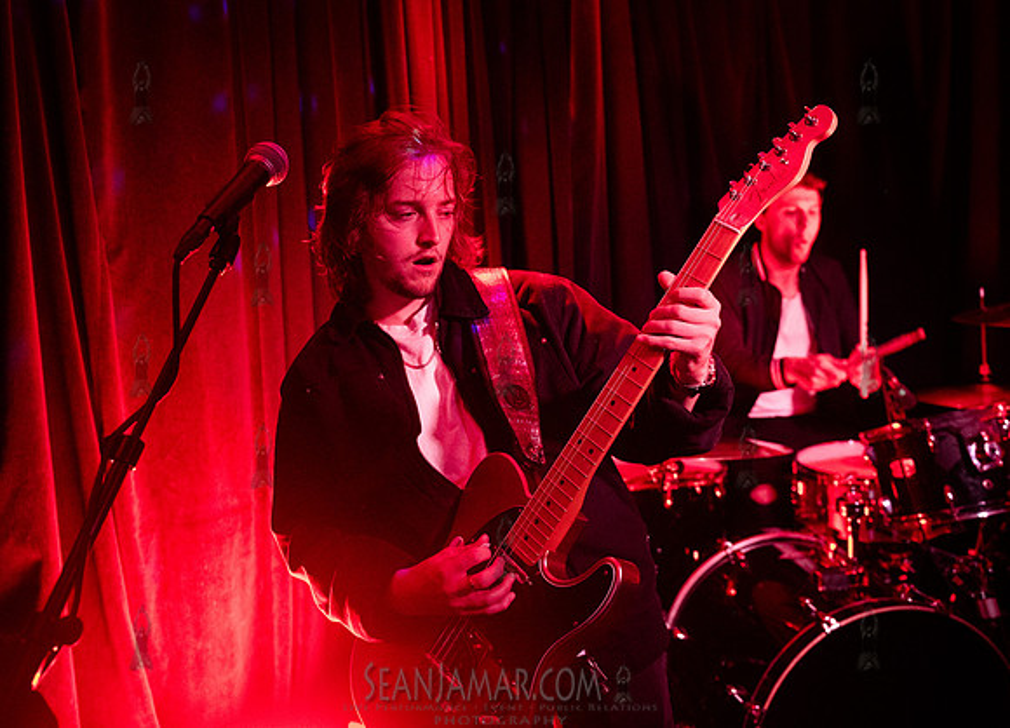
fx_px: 1016
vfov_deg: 39.2
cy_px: 277
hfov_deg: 52.7
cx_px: 451
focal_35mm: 35
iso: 12800
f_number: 3.5
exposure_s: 1/320
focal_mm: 27
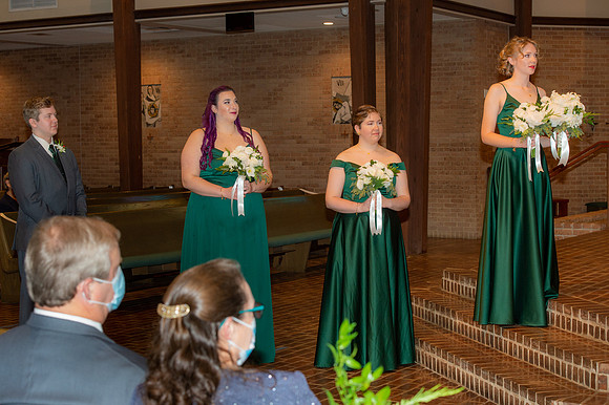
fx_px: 1183
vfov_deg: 19.4
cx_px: 304
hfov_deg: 28.9
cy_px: 202
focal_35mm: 70
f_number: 7.1
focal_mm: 70
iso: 1600
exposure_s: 1/100
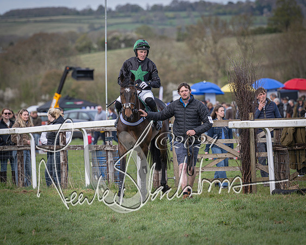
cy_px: 121
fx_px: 2154
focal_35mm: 238
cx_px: 129
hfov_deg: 8.1
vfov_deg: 6.5
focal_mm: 125
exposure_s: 1/1000
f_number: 2.8
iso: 100
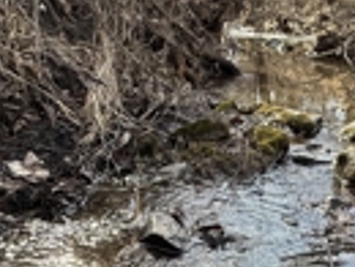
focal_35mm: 43
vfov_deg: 29.2
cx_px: 268
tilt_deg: -36.2
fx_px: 442
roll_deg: -2.7
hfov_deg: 42.4
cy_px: 319
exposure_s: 1/323
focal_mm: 2.22
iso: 64
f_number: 2.2
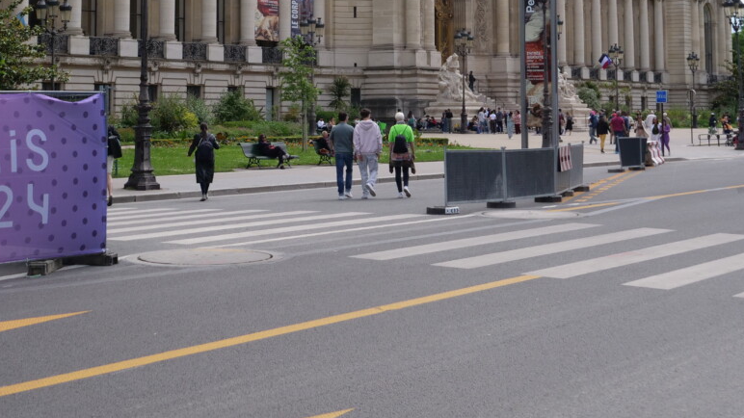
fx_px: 1203
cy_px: -11
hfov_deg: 34.3
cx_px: 323
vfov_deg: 19.1
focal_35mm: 61
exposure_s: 1/250
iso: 400
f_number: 5
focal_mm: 18
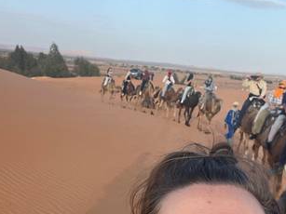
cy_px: 182
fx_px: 446
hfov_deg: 35.5
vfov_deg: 26.3
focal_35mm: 54
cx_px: 123
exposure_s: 1/304
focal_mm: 2.71
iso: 32
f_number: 2.2
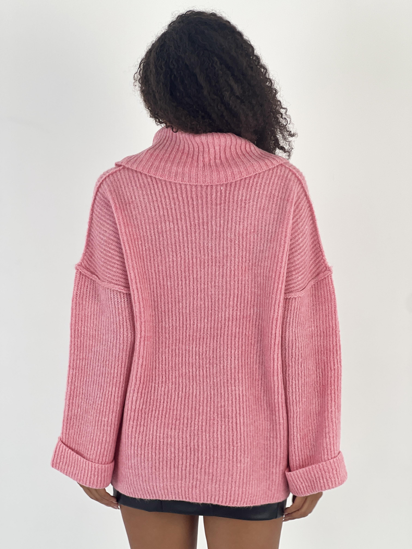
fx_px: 1222
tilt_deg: -5.1
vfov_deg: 25.3
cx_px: 206
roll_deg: +1.9
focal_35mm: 77
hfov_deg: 19.1
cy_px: 274
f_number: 2.8
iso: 50
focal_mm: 9
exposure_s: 1/100
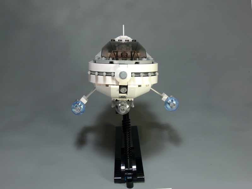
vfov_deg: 33.6
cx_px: 126
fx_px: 313
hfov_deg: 43.9
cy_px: 94
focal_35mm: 43
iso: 80
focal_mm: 9.1
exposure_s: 1/3.2
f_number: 7.1
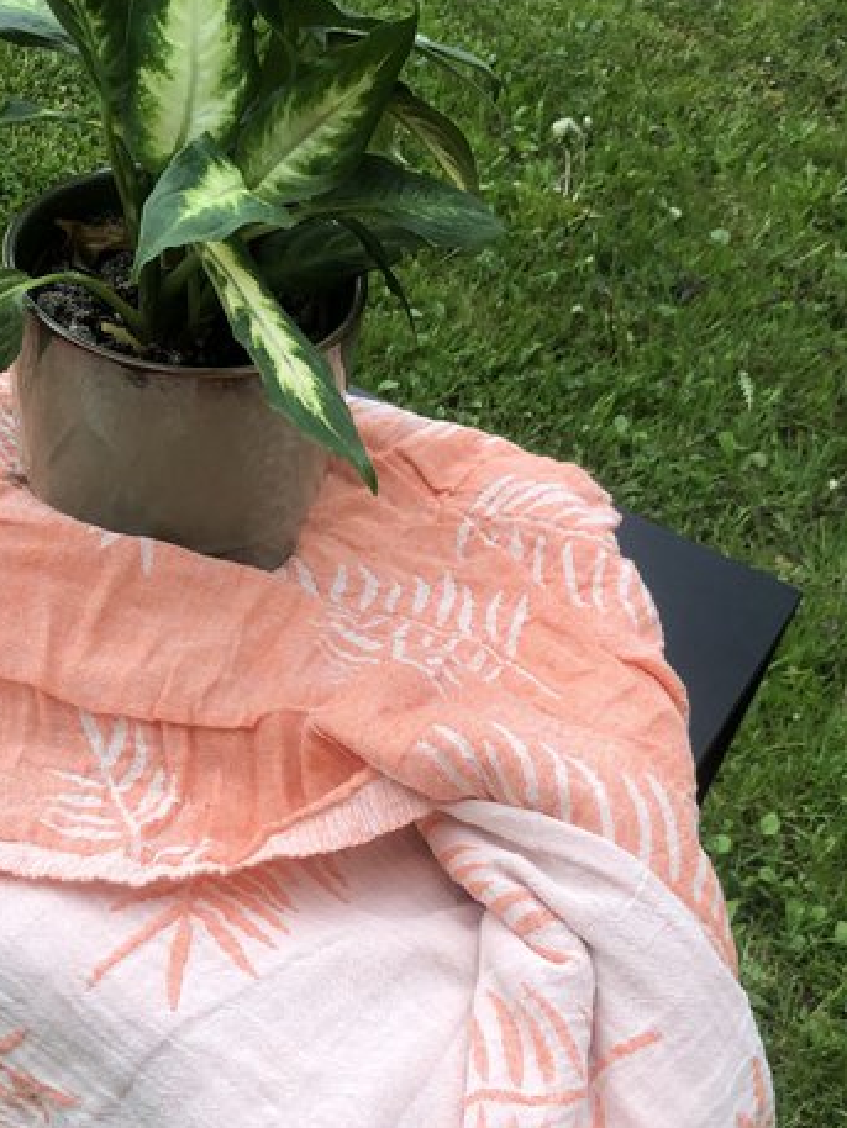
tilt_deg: -42.8
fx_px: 1598
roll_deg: -12.6
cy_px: 664
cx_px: 249
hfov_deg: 29.4
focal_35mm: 49
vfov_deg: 38.8
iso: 40
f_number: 1.8
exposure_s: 1/120
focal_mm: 4
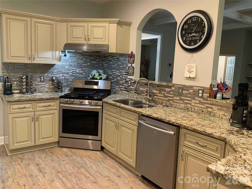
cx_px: 126
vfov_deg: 48.2
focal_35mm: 29
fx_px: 211
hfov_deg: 61.7
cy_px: 94
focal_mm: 3
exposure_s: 1/60
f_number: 1.8
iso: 200
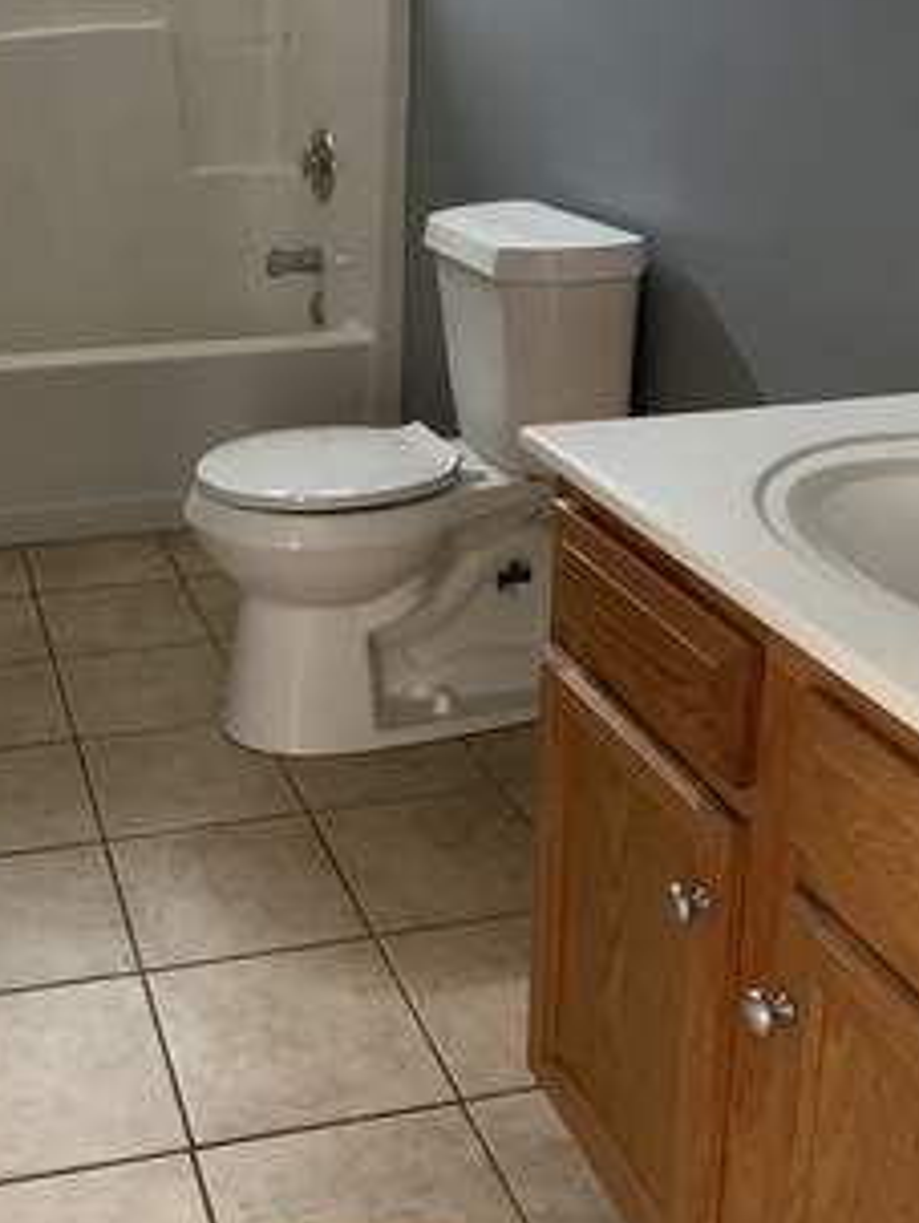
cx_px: 188
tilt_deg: -15.6
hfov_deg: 32.7
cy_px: 397
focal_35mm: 43
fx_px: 1520
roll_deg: +2.4
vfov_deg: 43.1
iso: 400
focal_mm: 4.25
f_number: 1.8
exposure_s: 1/33
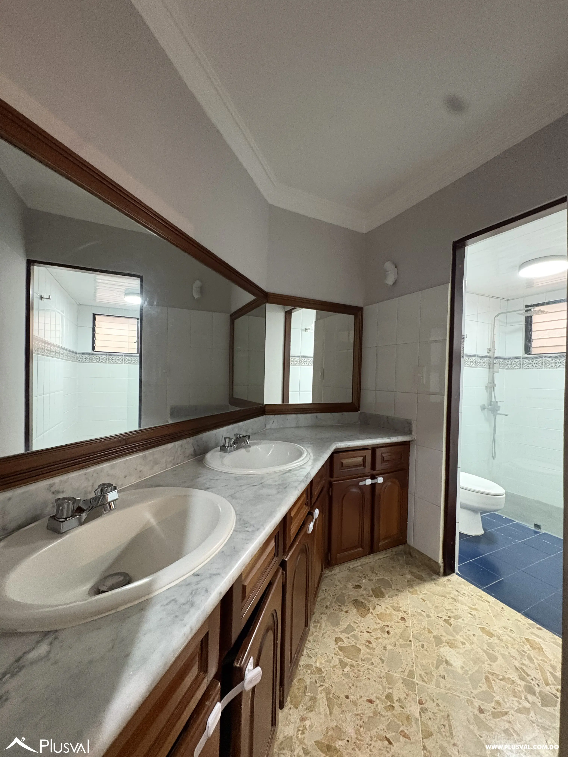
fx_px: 306
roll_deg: -1.9
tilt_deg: +0.8
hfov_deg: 85.7
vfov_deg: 102.1
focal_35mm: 14
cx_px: 284
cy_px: 378
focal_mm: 2.22
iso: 800
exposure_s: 1/40
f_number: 2.2
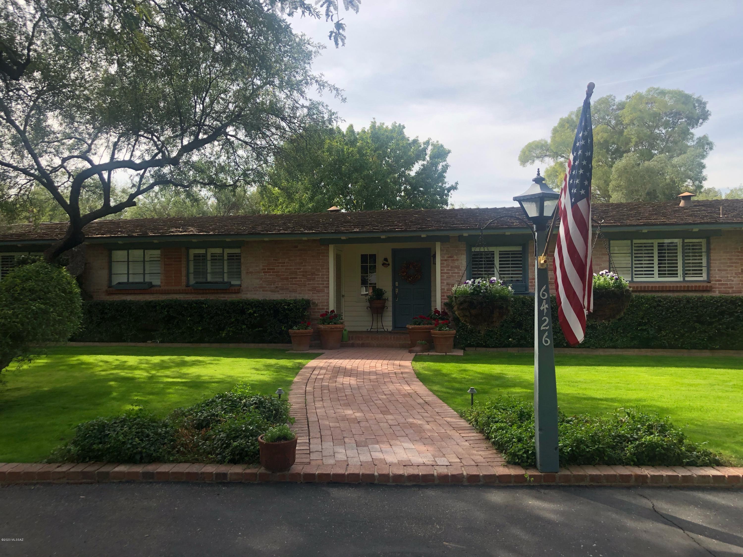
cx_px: 372
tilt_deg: +0.3
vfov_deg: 49.7
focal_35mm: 28
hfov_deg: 63.4
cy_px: 278
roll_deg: +0.7
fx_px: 601
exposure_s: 1/1412
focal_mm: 3.99
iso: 20
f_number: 1.8
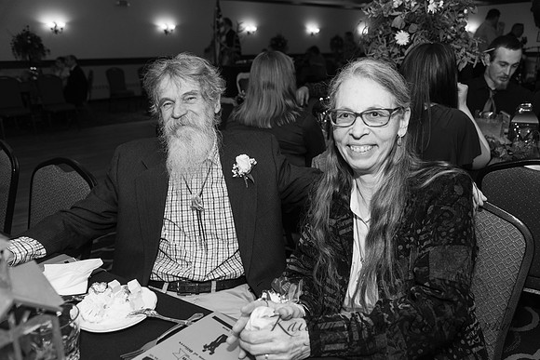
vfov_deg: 43.6
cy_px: 180
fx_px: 450
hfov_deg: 61.9
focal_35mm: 30
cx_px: 270
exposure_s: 1/200
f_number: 4
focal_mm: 30
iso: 800
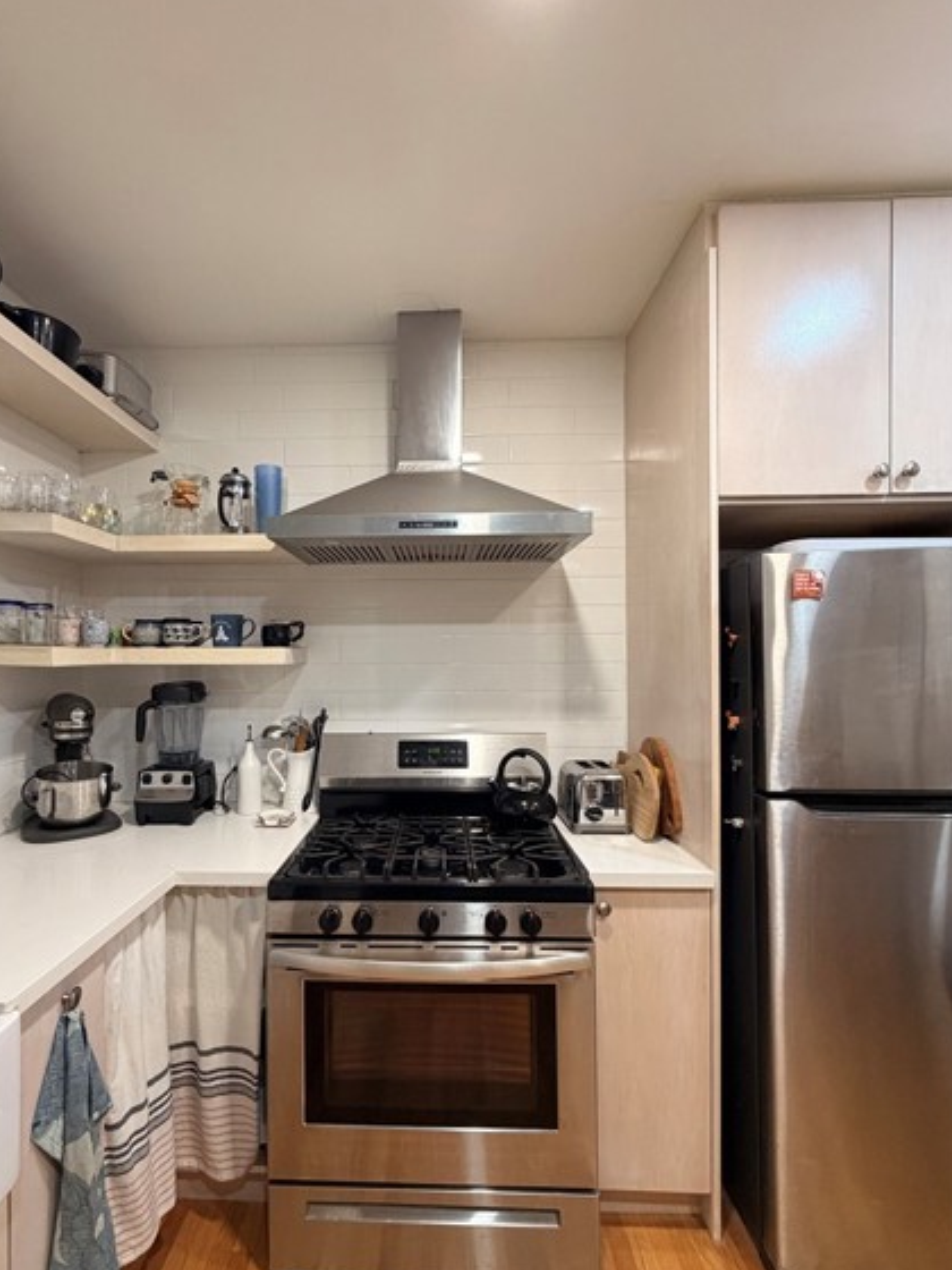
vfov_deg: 94.4
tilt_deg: -0.2
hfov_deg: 77.8
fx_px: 587
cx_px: 419
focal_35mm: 16
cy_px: 662
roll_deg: -0.1
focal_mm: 2.22
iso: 250
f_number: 2.2
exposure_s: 1/60
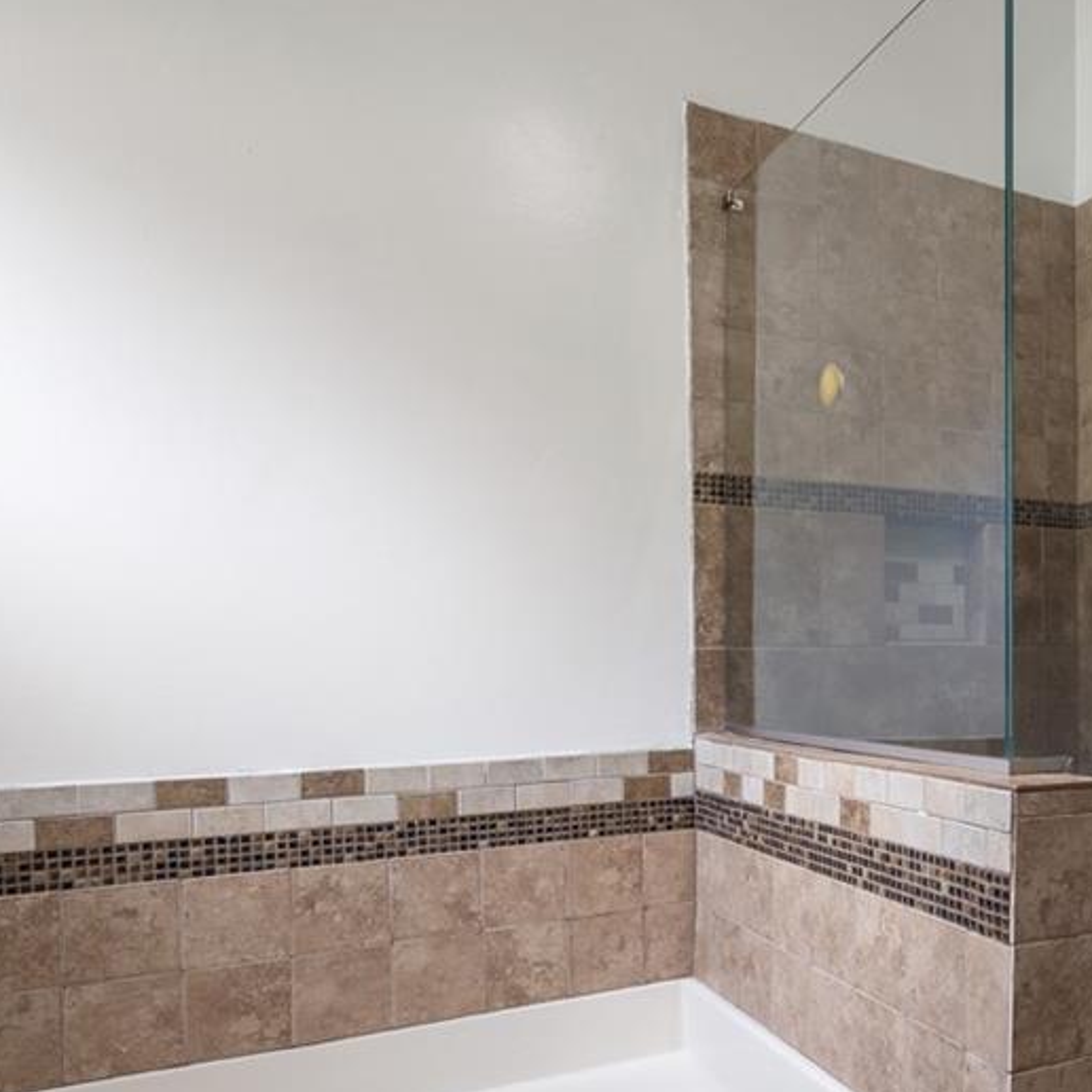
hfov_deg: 53.4
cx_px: 935
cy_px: 675
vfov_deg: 58.4
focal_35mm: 27
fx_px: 964
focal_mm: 16
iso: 400
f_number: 7.1
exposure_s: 1/25
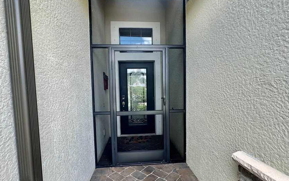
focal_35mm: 18
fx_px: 142
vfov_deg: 64.8
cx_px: 144
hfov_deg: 91.1
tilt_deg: -3.0
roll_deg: +0.3
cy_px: 101
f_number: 2.2
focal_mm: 2.22
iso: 40
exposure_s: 1/128
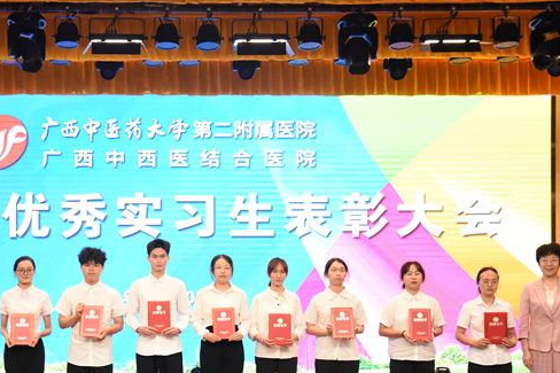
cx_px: 178
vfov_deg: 22.7
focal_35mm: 59
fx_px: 917
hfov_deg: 33.6
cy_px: 294
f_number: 4
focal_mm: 36
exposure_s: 1/320
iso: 6400
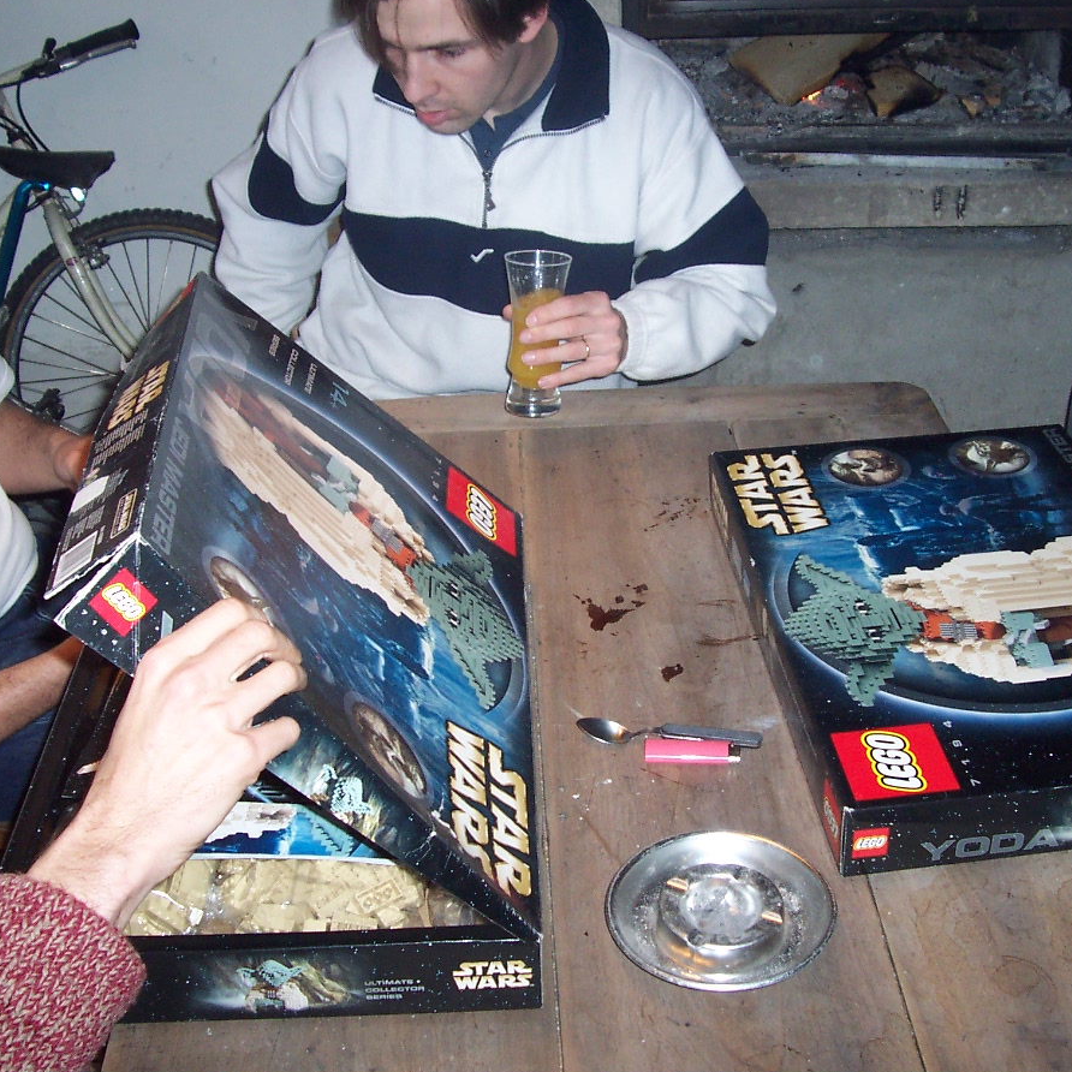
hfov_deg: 38.3
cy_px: 535
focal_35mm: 44
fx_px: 1542
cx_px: 600
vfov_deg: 38.3
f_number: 2.8
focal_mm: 5.6
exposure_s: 1/60
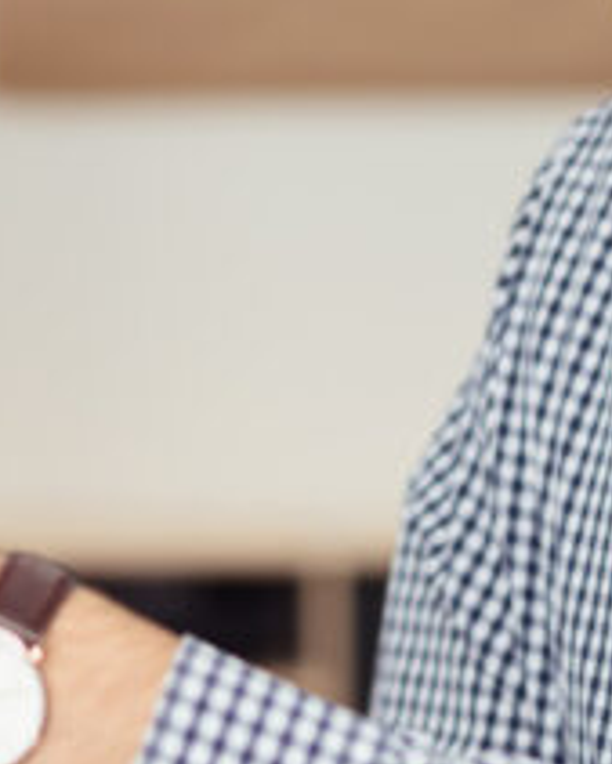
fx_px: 5158
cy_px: 101
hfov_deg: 6.8
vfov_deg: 8.4
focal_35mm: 228
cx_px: 76
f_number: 2
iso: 100
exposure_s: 1/200
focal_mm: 50
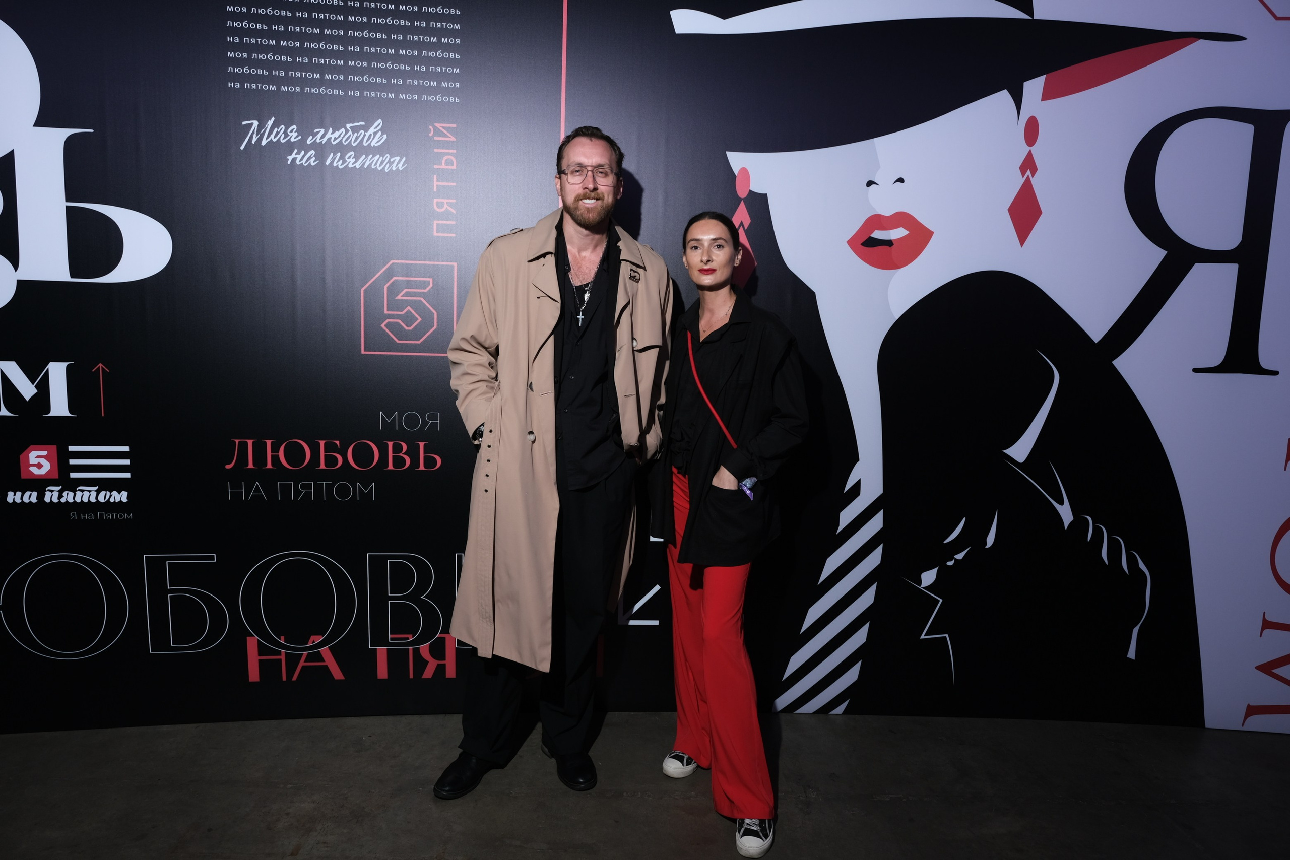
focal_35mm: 24
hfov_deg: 73.7
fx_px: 860
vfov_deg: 53.1
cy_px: 430
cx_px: 645
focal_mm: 16
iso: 400
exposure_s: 1/125
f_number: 5
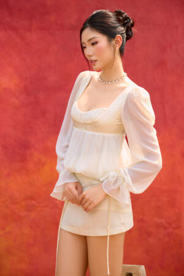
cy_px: 138
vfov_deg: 28.8
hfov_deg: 19.5
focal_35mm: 70
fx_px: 537
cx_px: 92
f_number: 2.8
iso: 40
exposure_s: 1/160
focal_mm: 70
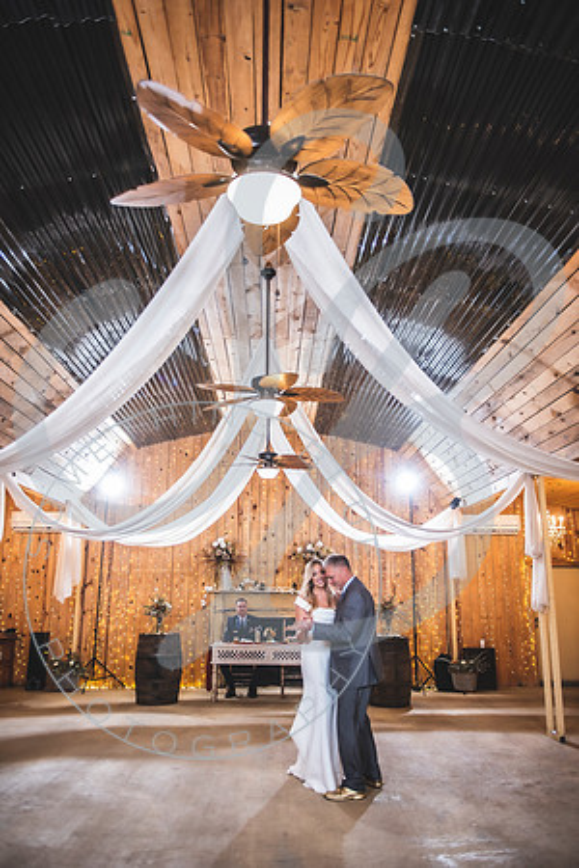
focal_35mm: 28
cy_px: 434
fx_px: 675
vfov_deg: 65.5
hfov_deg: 46.4
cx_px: 290
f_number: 2.8
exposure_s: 1/125
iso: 800
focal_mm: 28
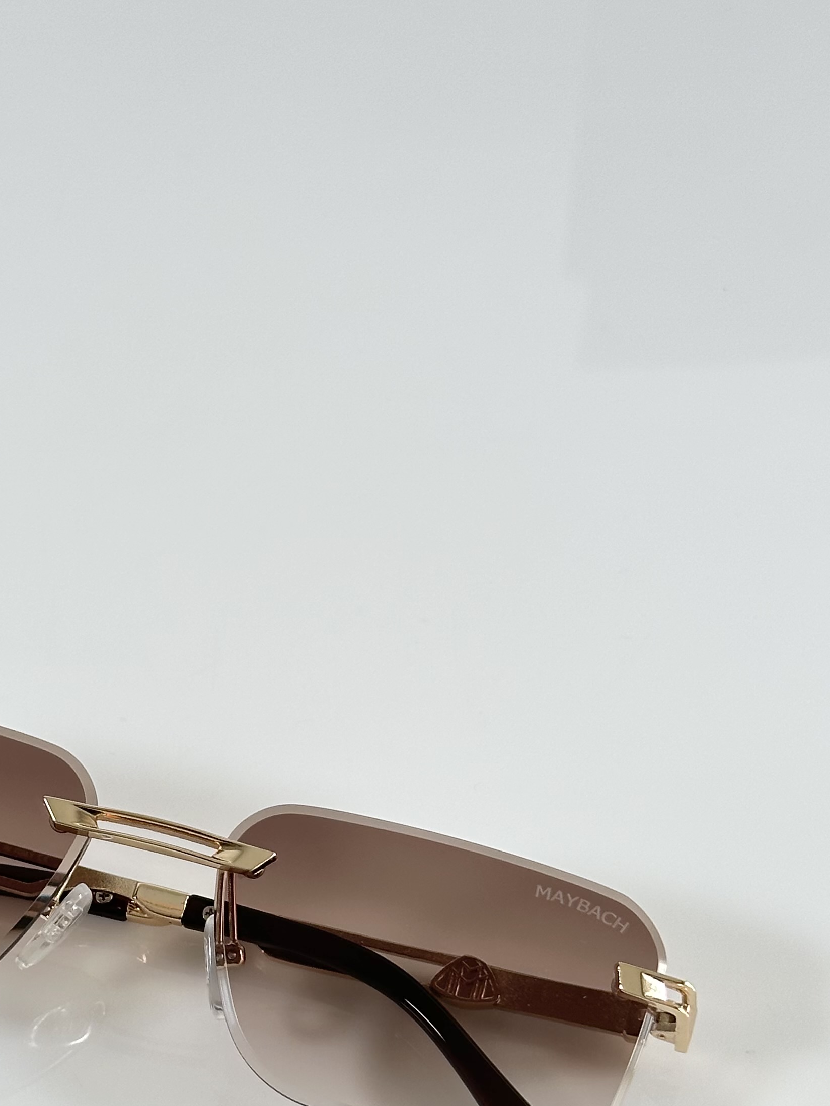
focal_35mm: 88
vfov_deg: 21.9
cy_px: 908
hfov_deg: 16.6
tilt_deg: -53.1
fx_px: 2814
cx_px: 158
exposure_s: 1/127
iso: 64
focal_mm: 6.86
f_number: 1.78
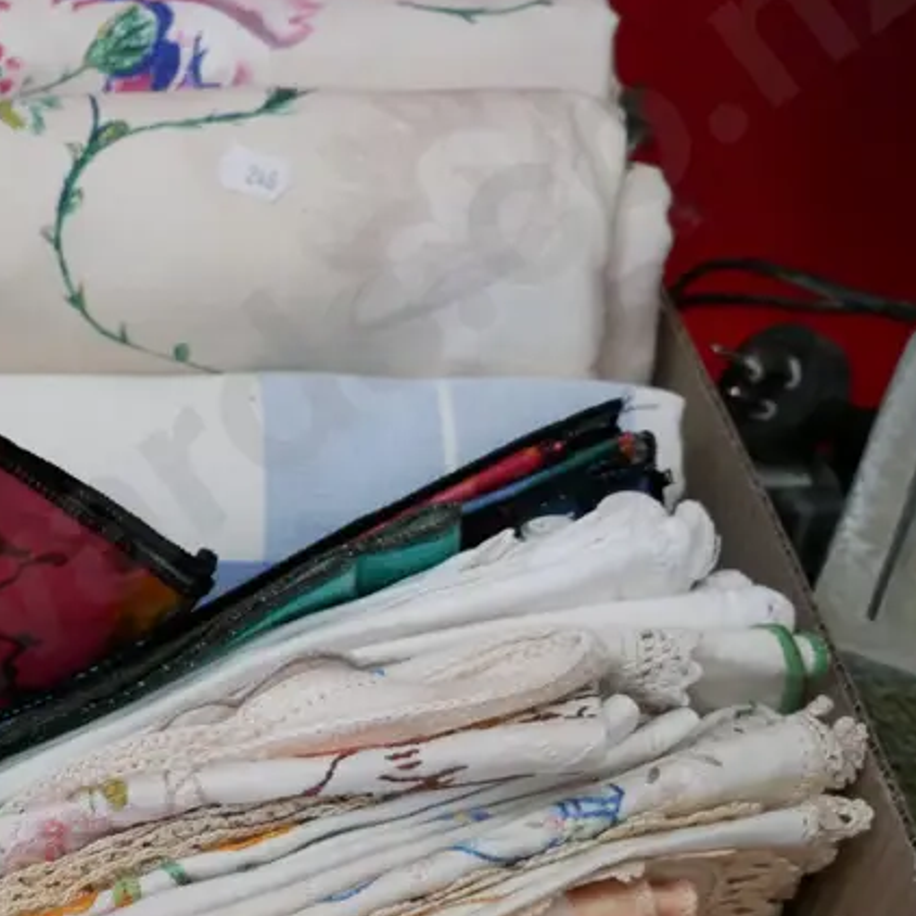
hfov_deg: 22.8
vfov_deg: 23.6
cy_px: 595
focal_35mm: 73
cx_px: 28
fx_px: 2185
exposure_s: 1/60
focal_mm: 17
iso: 1250
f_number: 4
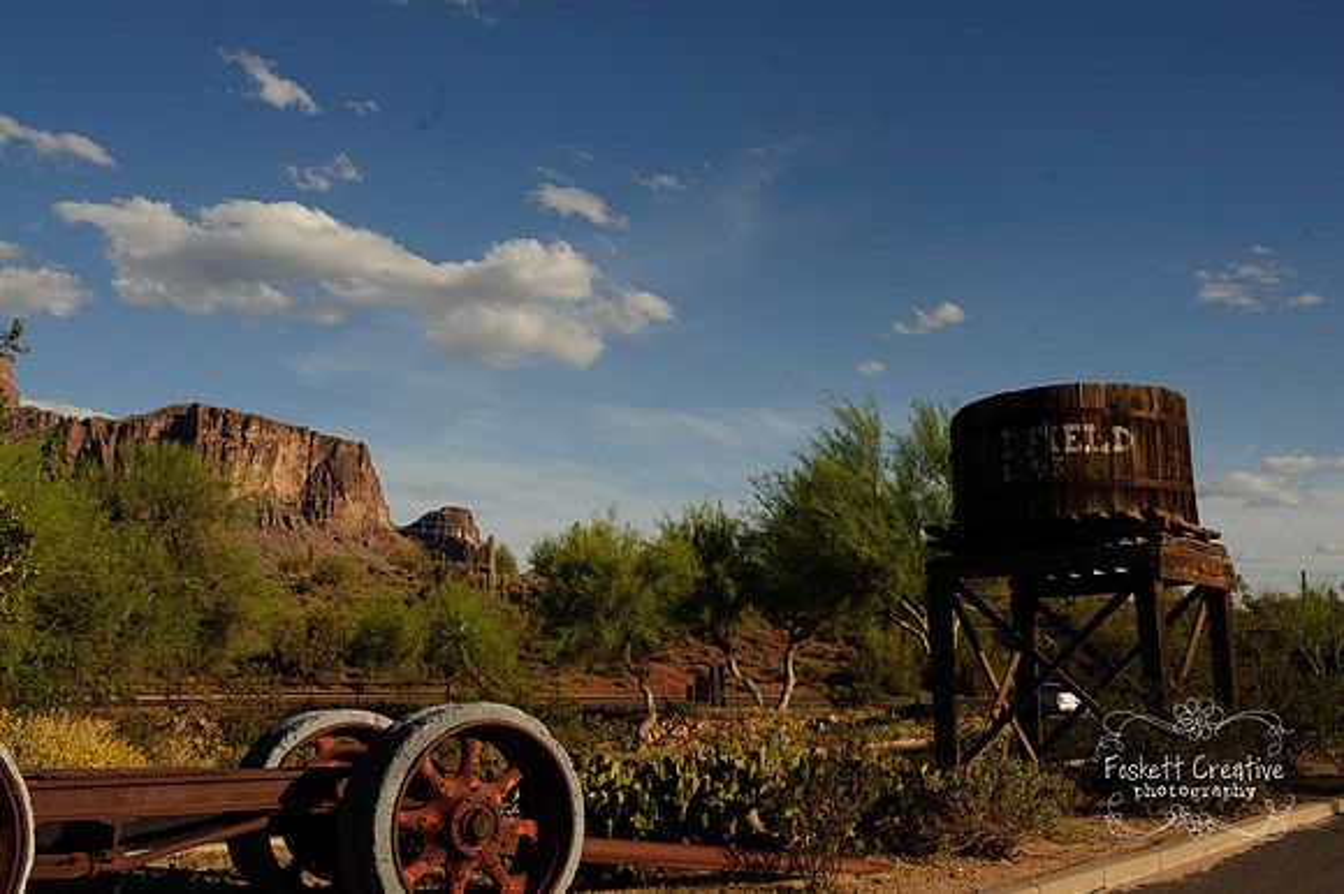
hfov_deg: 50.7
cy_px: 447
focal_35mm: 38
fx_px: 1418
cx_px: 672
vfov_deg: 35.0
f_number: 11
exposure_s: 1/500
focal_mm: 38
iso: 200
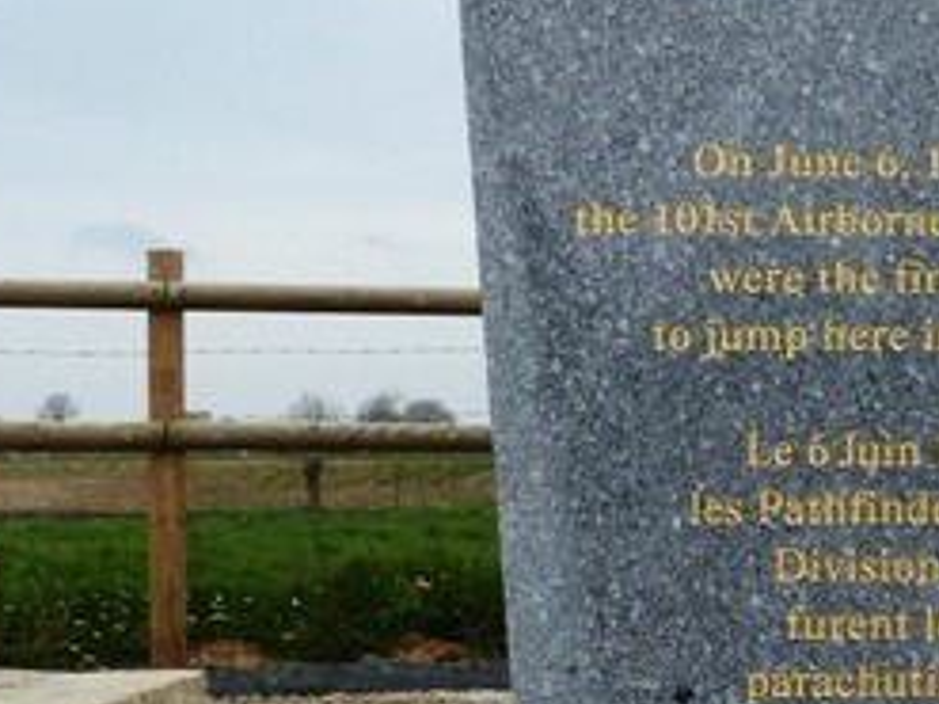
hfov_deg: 21.7
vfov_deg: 16.7
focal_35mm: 88
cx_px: 855
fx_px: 2386
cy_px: 506
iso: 100
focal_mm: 5.9
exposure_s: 1/640
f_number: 4
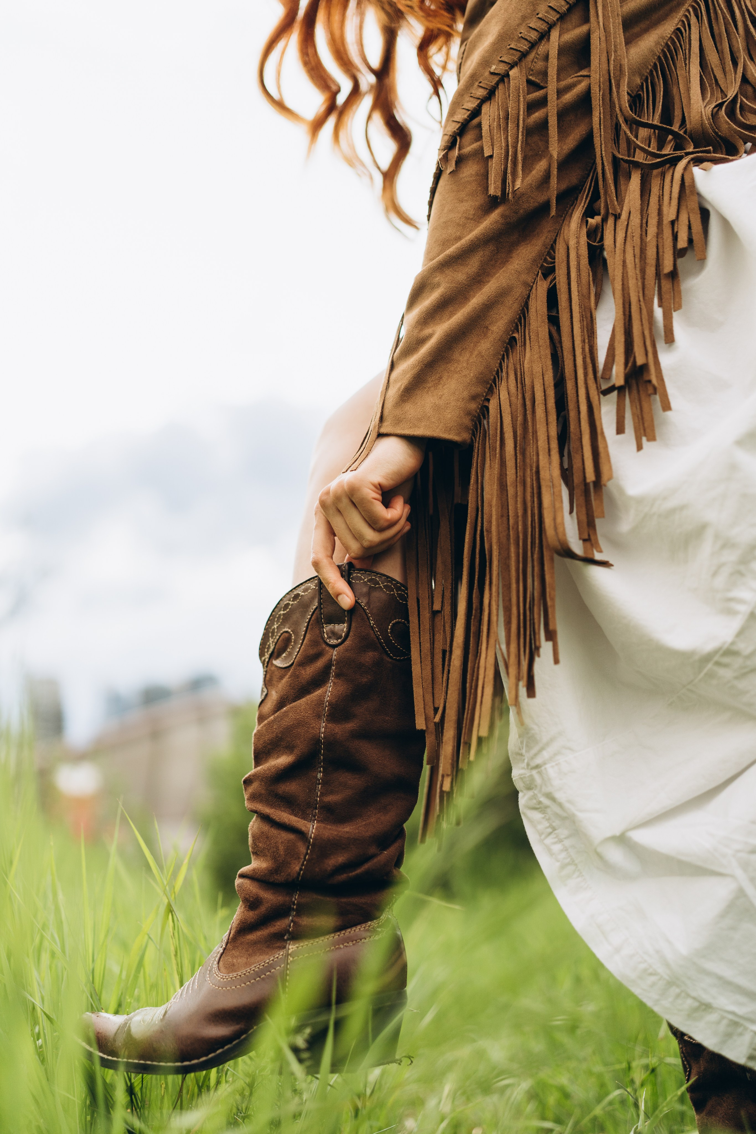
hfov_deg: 37.9
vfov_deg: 54.4
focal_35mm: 35
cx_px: 378
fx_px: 1102
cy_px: 567
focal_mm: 35
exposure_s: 1/1600
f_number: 1.4
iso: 100
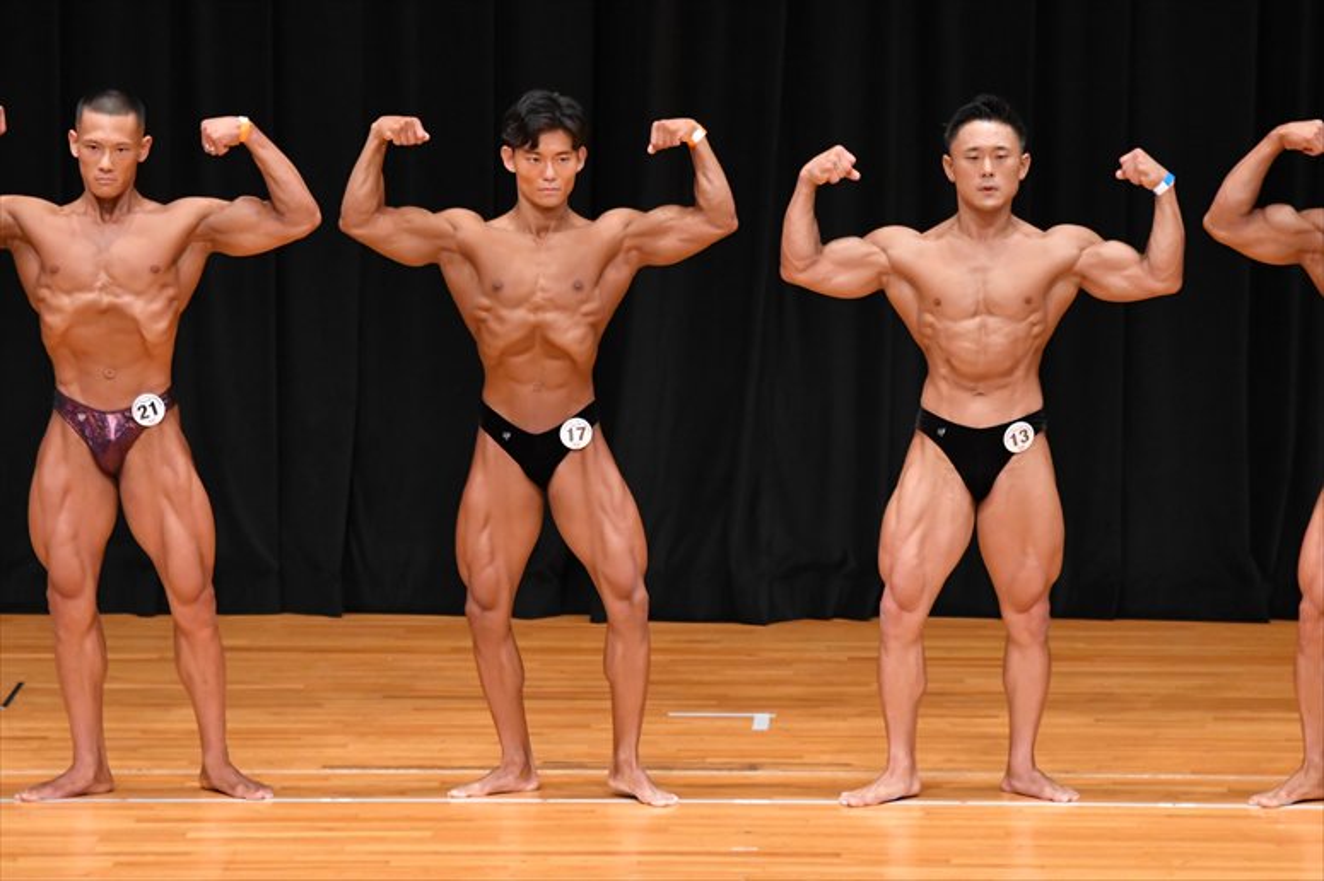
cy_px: 440
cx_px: 662
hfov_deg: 7.6
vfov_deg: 5.1
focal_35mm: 270
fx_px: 9925
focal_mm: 180
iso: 4000
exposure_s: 1/400
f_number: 5.6
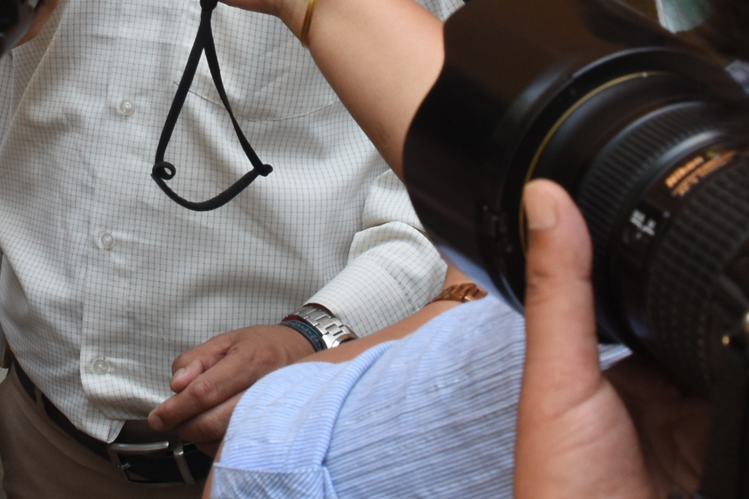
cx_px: 121
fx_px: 2080
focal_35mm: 100
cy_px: -141
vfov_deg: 13.2
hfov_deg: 20.1
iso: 320
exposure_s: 1/80
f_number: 9
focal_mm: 18
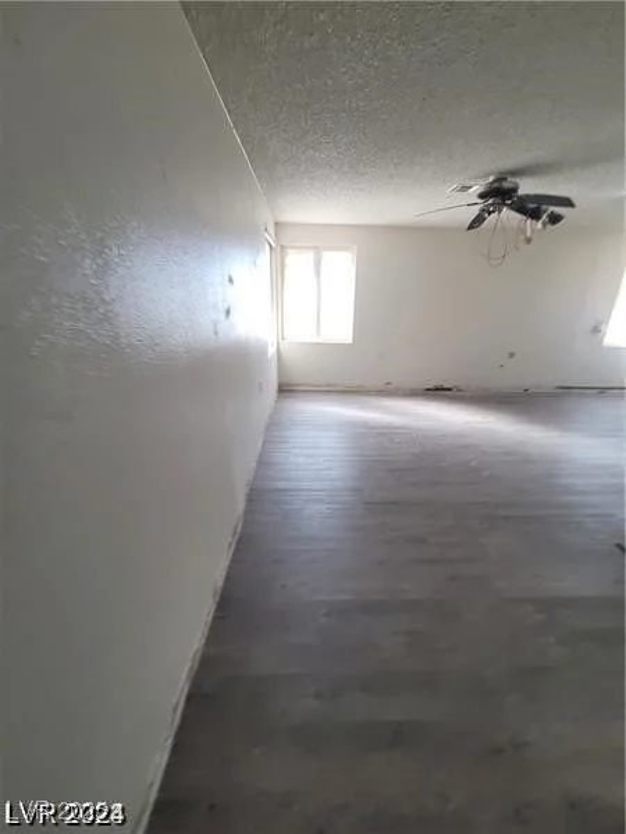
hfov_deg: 89.9
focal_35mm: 13
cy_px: 417
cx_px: 313
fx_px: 313
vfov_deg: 106.2
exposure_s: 1/60
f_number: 2.2
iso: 100
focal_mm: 2.2
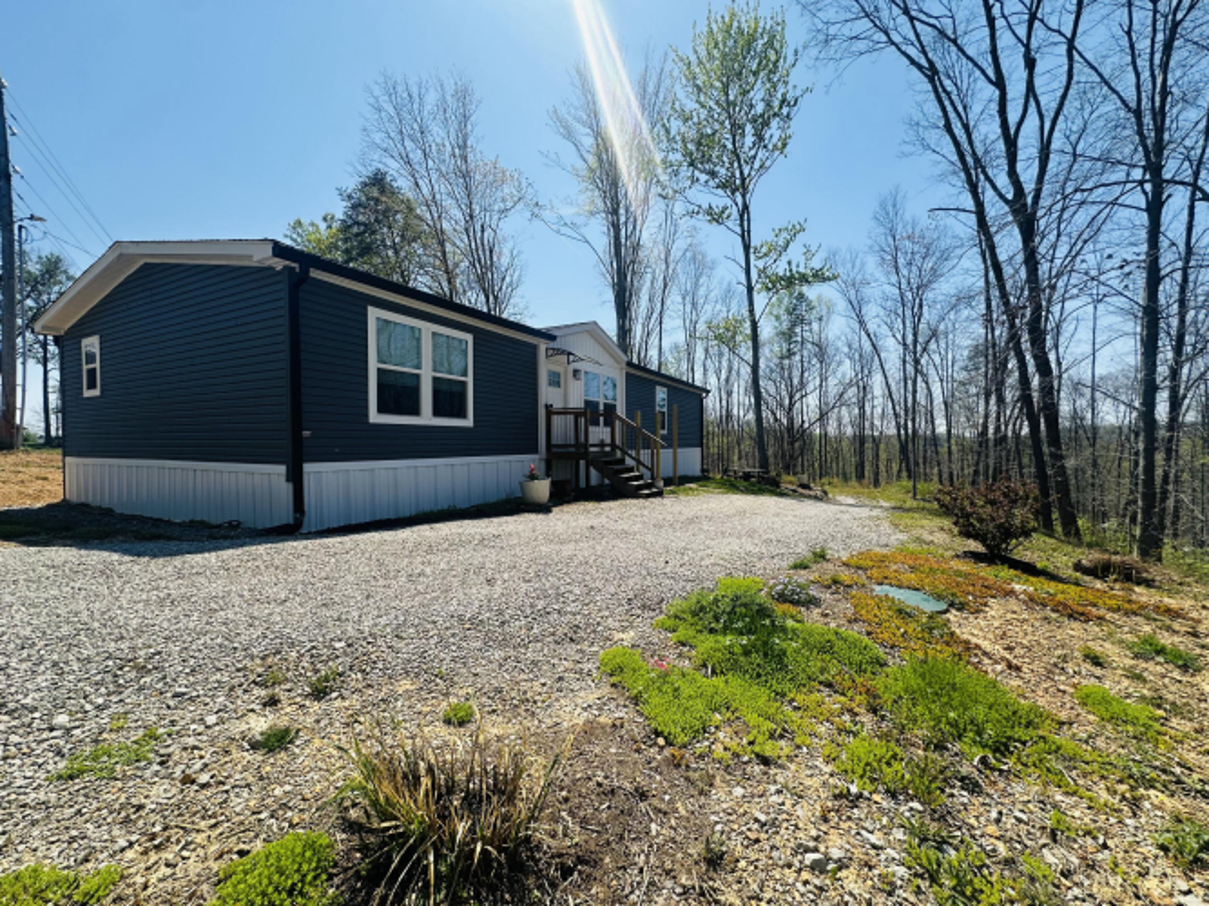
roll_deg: +0.7
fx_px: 489
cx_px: 604
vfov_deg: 85.7
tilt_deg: -1.3
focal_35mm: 14
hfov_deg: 102.1
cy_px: 453
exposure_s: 1/2174
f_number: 2.2
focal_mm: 2.22
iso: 50
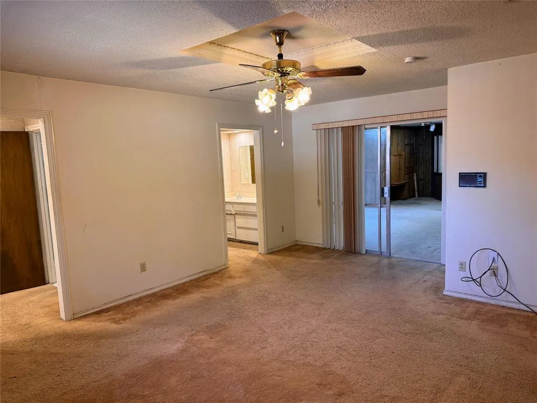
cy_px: 202
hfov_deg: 71.6
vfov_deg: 56.8
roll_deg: +2.0
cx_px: 268
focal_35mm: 24
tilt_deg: -6.7
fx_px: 372
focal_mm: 6.76
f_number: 1.78
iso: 160
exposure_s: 1/60
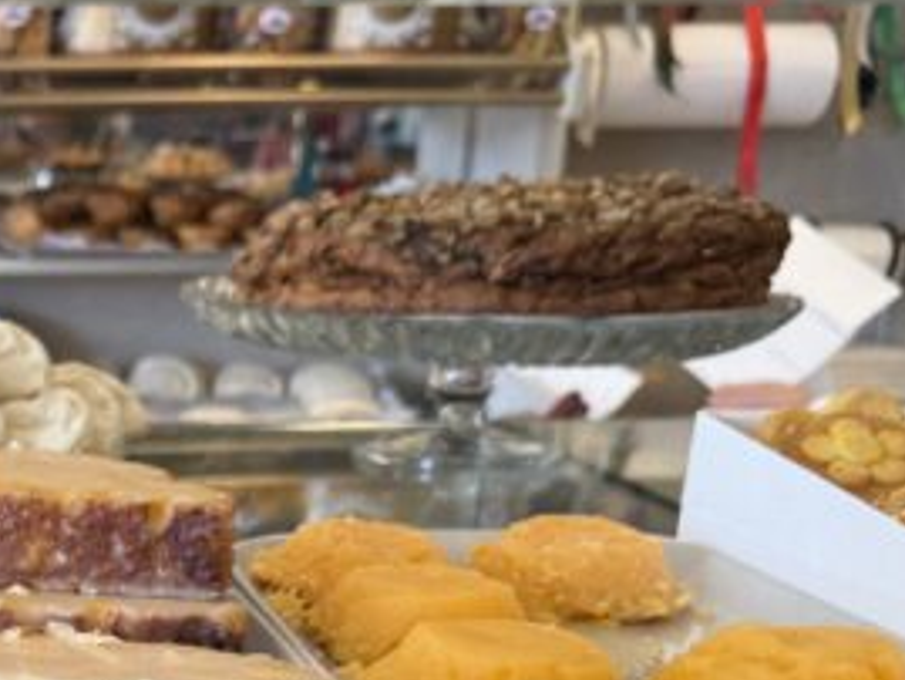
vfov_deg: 21.5
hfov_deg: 26.6
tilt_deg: -17.3
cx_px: -138
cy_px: 672
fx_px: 1726
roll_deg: +1.1
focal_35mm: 66
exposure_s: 1/100
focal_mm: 6.76
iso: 80
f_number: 1.78
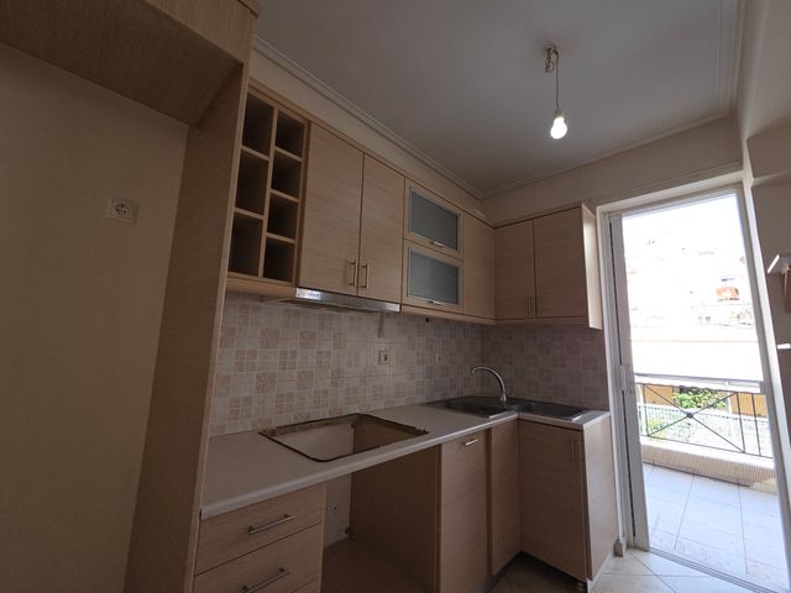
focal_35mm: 13
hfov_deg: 106.2
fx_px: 297
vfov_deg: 89.9
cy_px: 296
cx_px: 396
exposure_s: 1/182
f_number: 2.2
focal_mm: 2.2
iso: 50
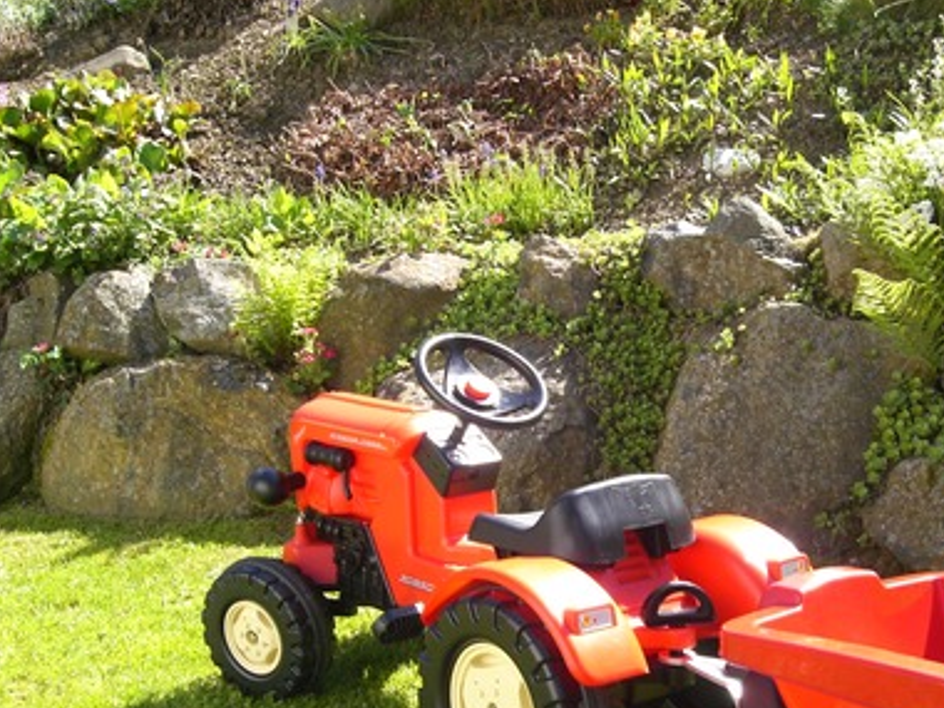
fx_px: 1364
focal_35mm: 50
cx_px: 569
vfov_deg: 29.0
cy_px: 446
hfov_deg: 38.0
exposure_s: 1/160
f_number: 4.4
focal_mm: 6.3
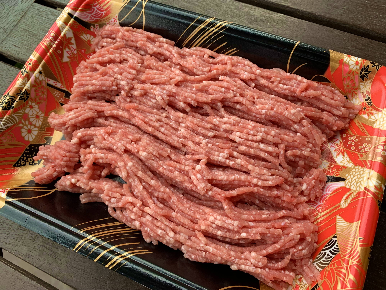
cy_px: 145
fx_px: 290
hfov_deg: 67.3
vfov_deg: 53.1
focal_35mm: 26
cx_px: 193
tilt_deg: -68.5
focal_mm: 4.25
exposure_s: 1/121
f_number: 1.8
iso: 64
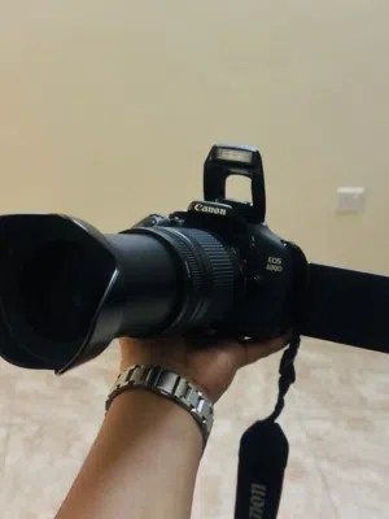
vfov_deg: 39.7
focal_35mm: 48
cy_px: 260
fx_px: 719
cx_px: 194
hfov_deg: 30.3
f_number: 1.78
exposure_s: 1/33
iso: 200
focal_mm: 6.86
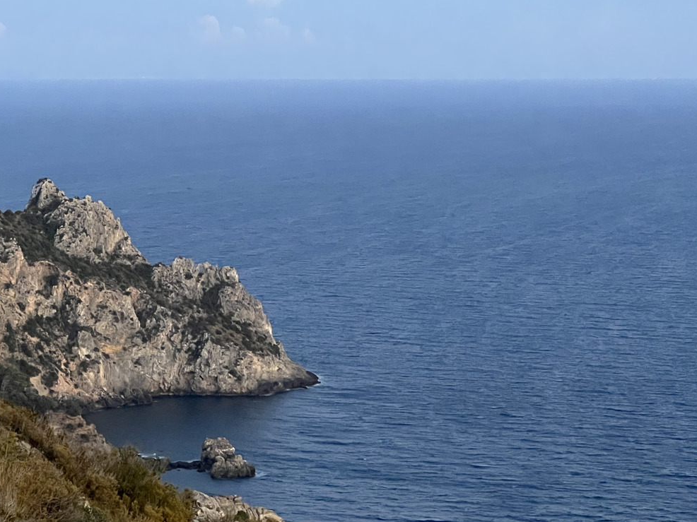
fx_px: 2516
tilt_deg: -3.3
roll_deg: +0.2
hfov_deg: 15.7
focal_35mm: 125
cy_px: 208
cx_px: 151
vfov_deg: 11.8
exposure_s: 1/52
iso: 800
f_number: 2.8
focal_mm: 9
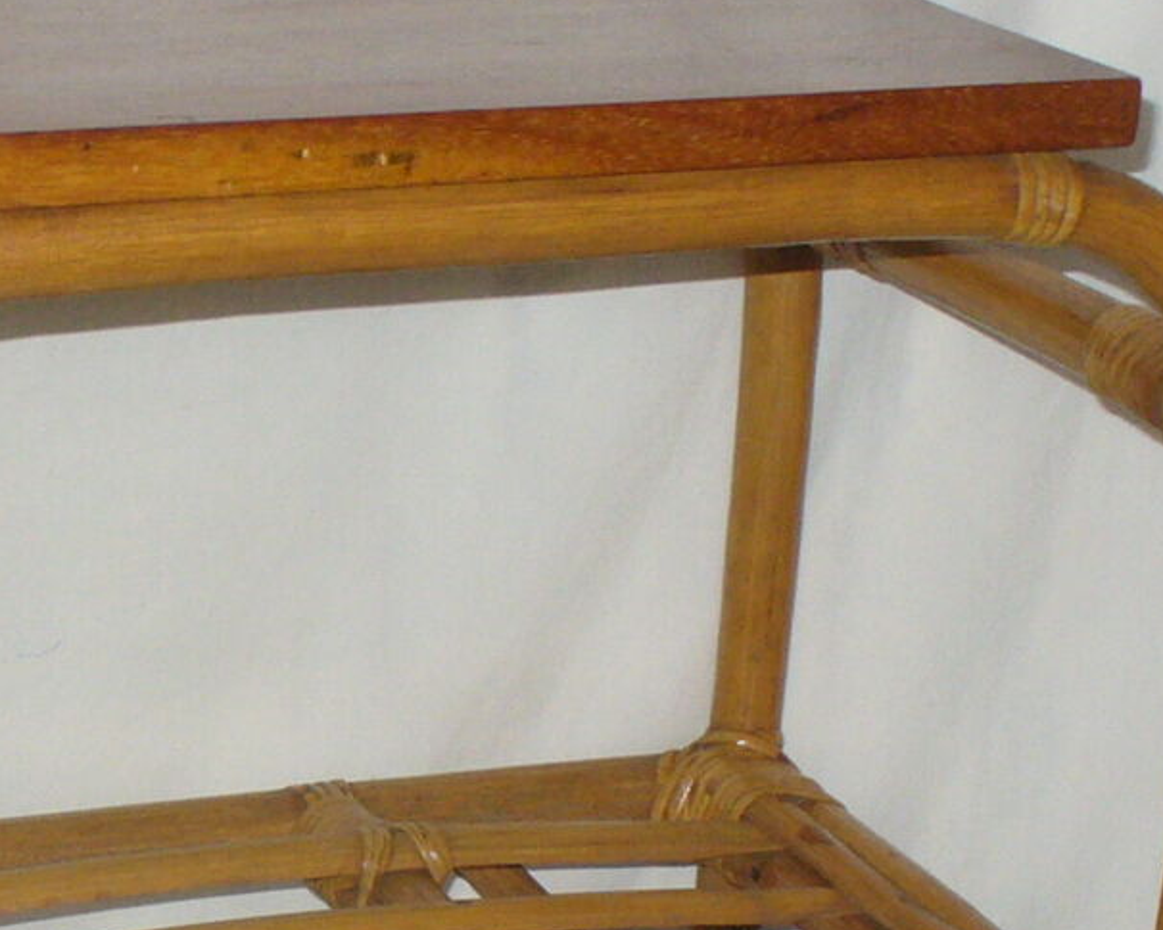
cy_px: 679
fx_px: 4200
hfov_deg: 15.6
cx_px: 138
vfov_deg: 12.6
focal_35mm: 122
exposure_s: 1/30
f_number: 2.8
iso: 160
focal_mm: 6.1
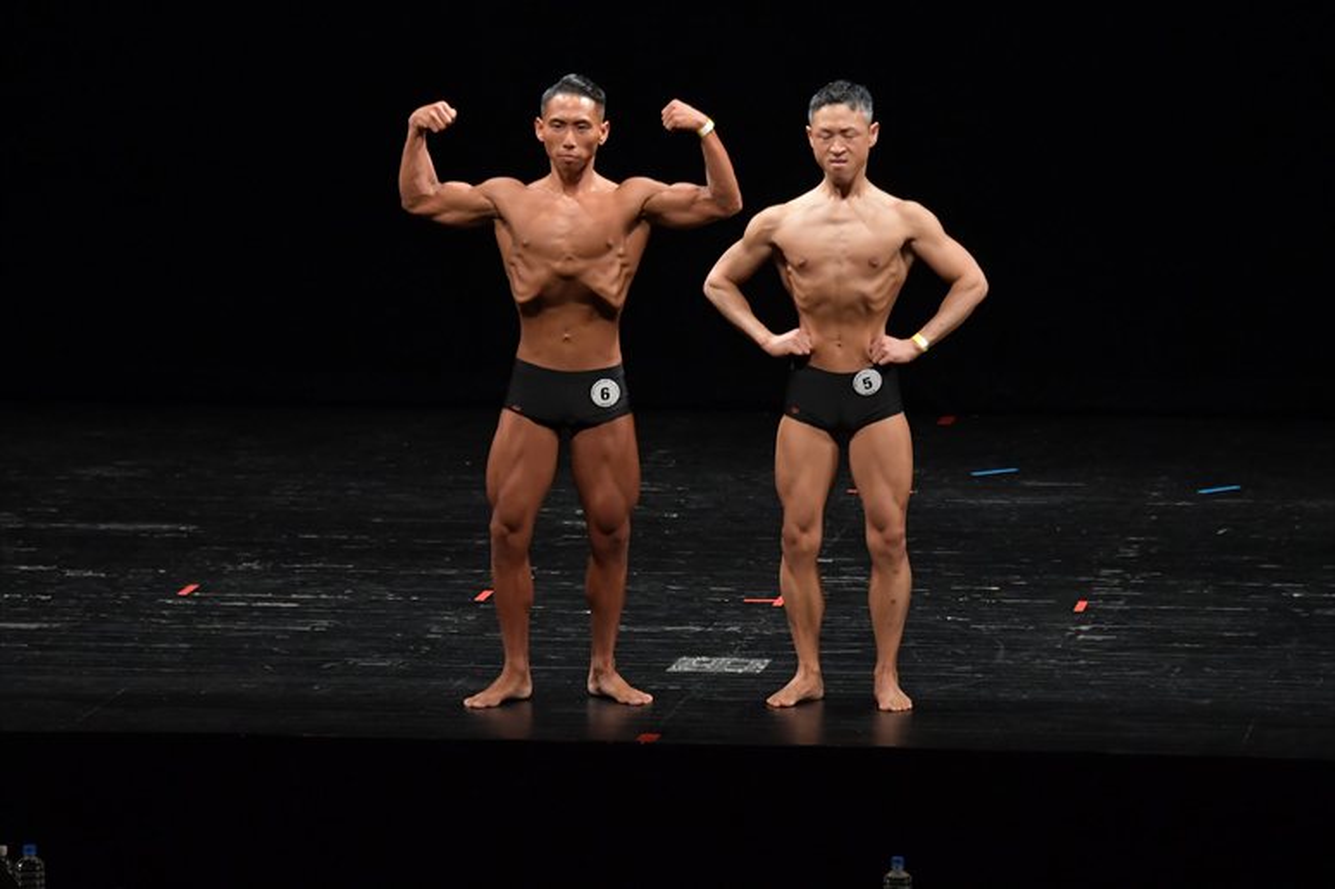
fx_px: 7487
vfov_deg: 6.8
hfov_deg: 10.2
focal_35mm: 202
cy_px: 444
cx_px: 668
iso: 3200
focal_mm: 135
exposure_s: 1/400
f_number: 5.6
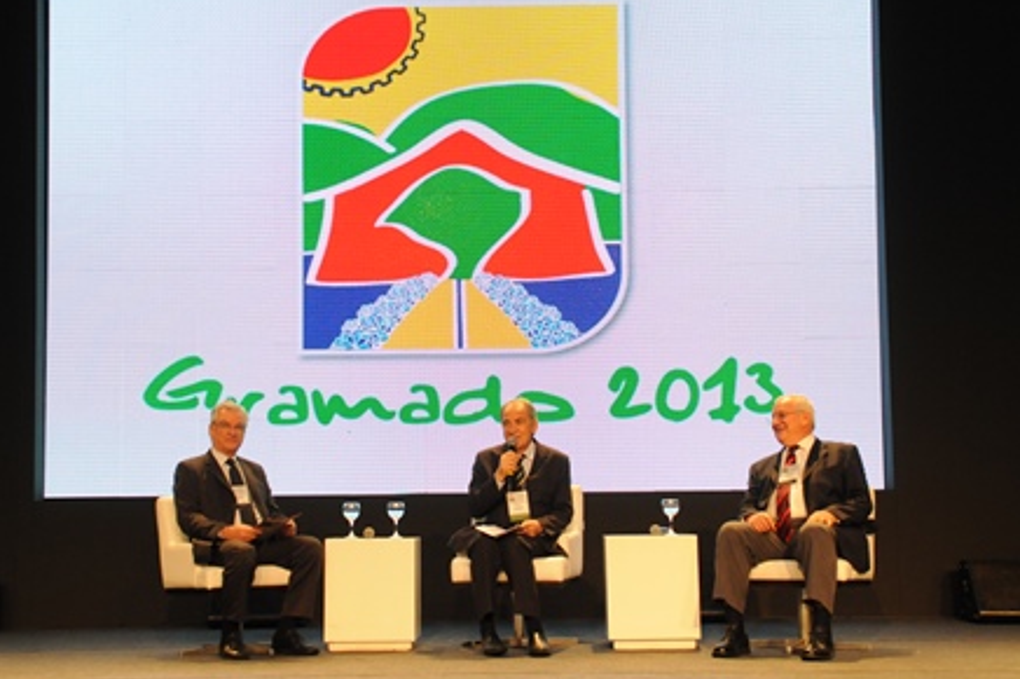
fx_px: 1784
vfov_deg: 21.5
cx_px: 470
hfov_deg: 31.9
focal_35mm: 63
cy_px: 311
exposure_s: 1/160
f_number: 3.5
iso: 1250
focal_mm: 38
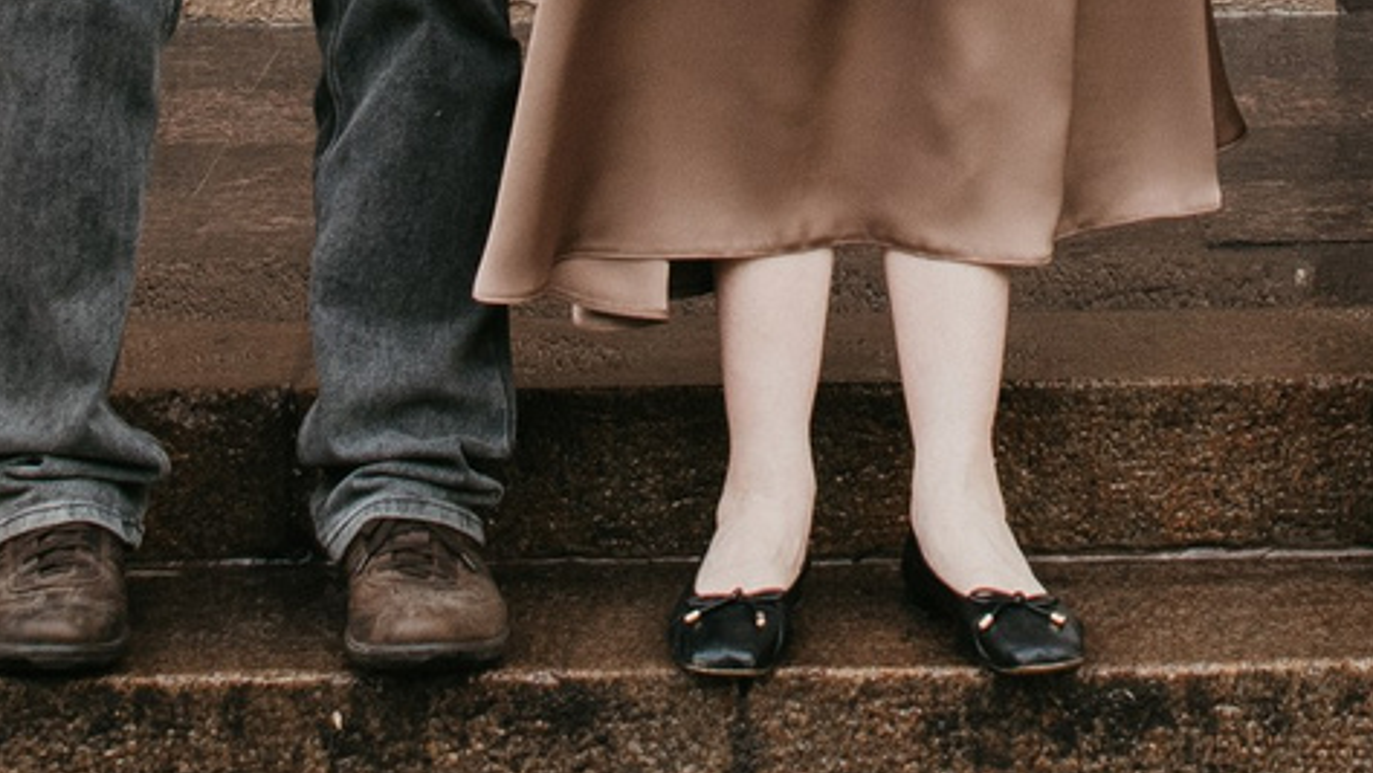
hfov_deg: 15.2
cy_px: -847
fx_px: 5135
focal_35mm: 141
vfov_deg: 8.1
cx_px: 895
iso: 160
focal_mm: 24
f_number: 5
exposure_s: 1/400
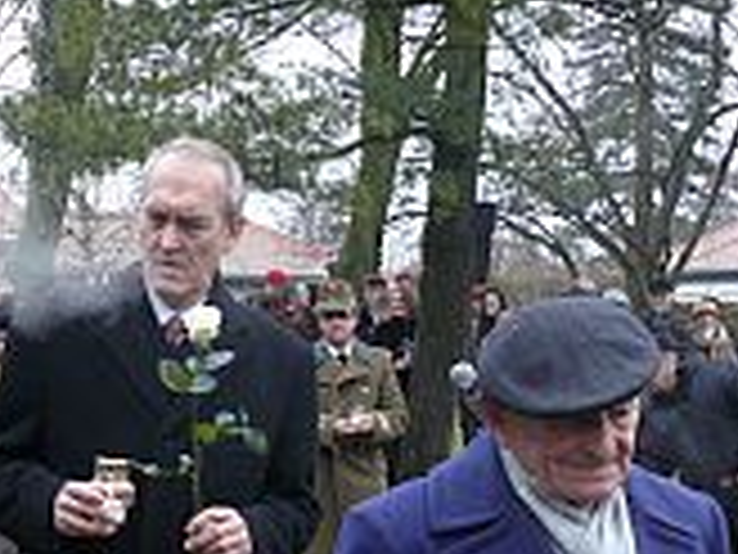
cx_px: 58
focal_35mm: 96
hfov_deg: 20.0
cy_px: 491
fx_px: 2047
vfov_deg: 15.2
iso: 200
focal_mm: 7.4
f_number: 2.8
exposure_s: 1/125
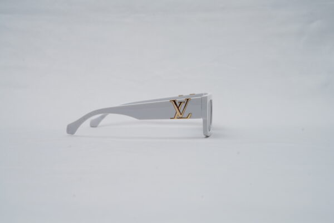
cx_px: 167
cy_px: 112
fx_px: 464
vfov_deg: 27.0
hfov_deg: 39.6
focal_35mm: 50
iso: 100
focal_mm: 50
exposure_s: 1/160
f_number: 9
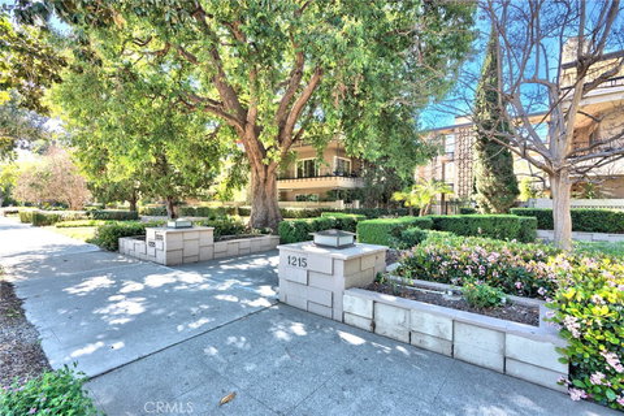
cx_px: 312
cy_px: 208
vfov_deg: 73.7
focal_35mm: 16
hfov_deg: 96.7
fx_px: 277
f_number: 5.6
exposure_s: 1/125
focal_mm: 16
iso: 125
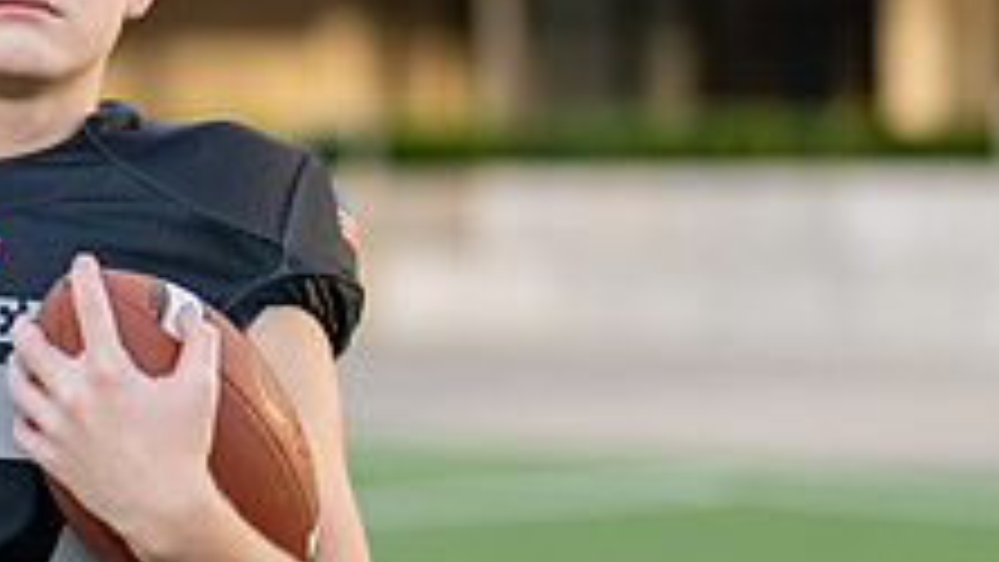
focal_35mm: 186
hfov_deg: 11.5
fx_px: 4928
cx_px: 112
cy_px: 179
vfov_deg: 6.5
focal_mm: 50
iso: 100
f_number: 1.2
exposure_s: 1/1600
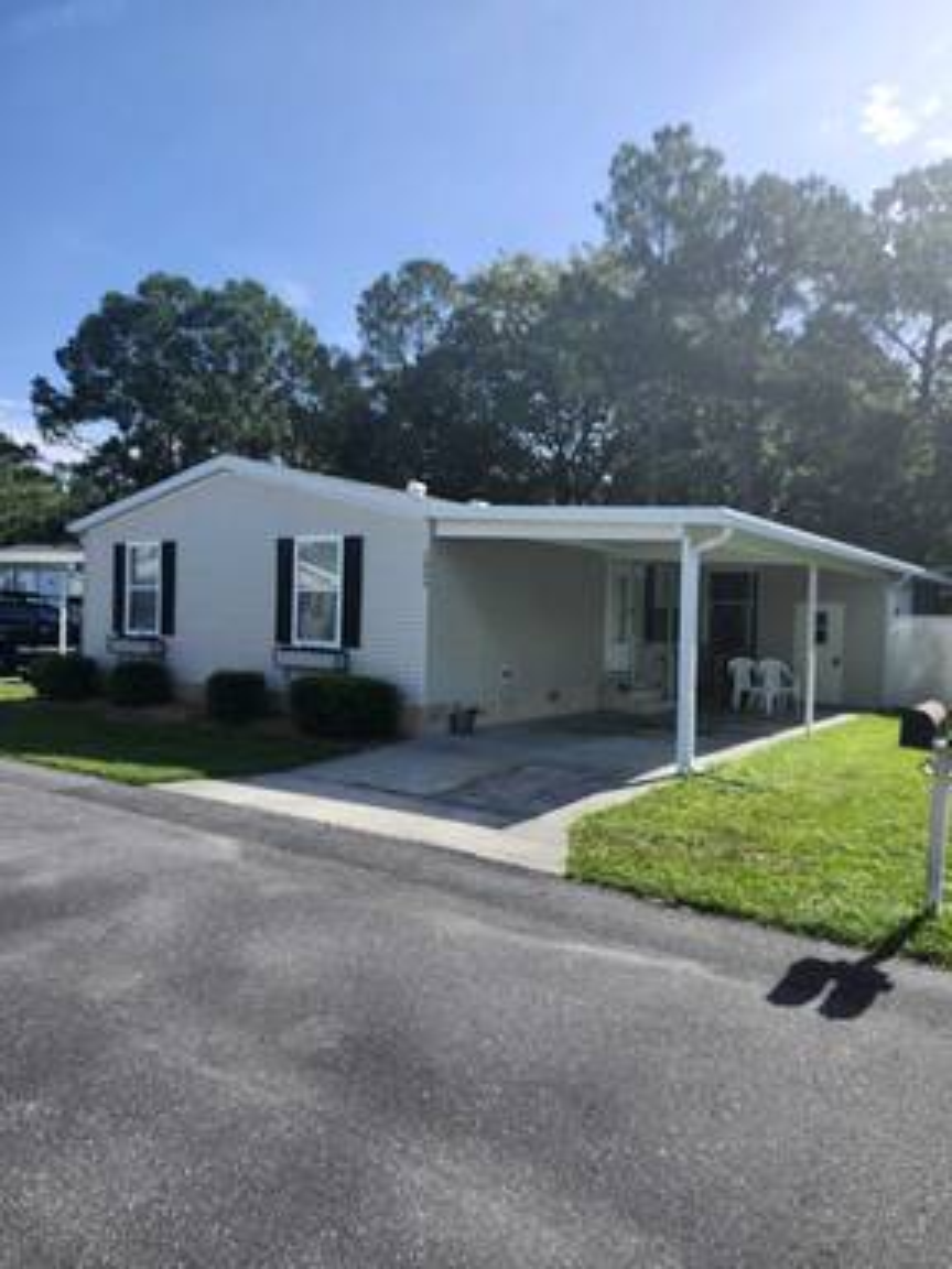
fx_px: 843
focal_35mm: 23
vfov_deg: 73.9
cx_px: 476
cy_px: 634
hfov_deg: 58.9
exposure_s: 1/1311
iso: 25
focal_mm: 5.54
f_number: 1.8
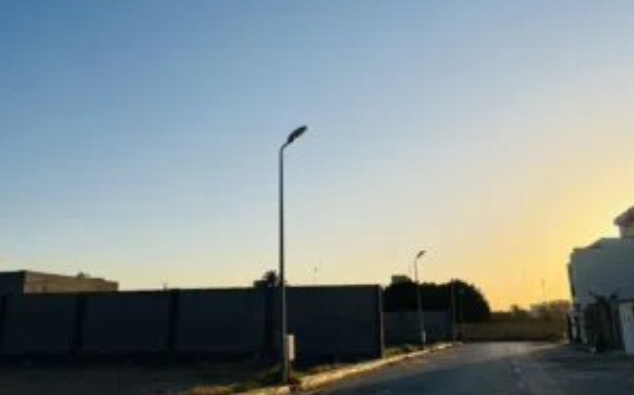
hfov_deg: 52.8
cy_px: 125
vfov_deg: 34.0
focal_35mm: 37
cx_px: 317
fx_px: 639
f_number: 1.5
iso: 50
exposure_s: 1/5882
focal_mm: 5.7
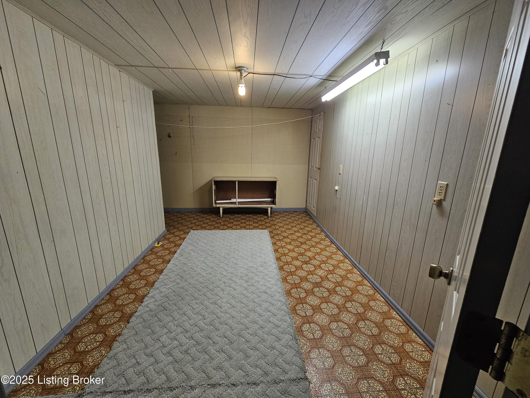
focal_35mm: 13
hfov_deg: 106.2
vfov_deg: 89.9
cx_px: 265
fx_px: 199
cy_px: 199
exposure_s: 1/60
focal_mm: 2.2
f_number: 2.2
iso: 200
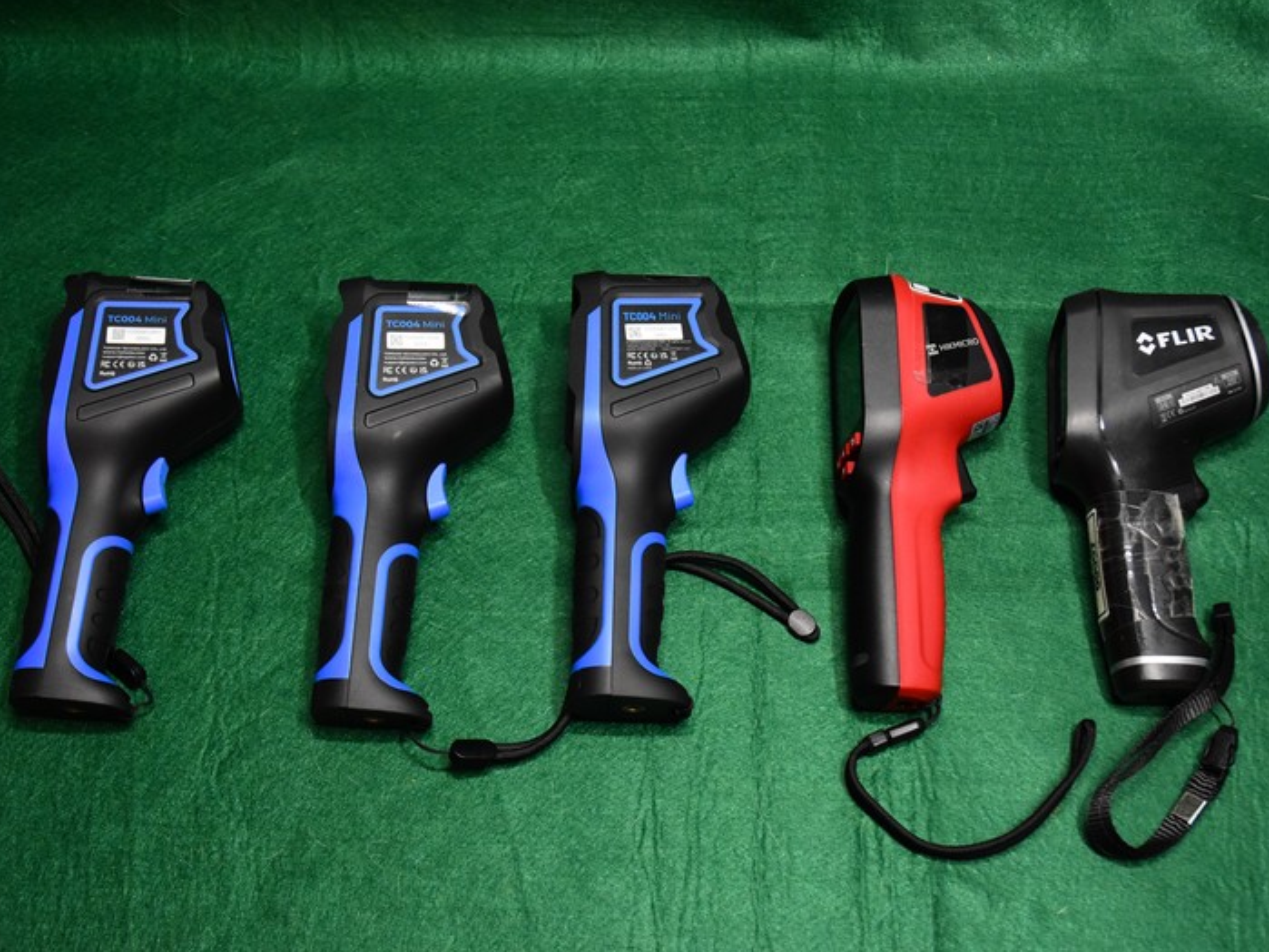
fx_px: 1633
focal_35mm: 45
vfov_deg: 32.5
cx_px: 610
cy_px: 477
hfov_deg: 42.5
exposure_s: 1/60
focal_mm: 27
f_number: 4.5
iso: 2500
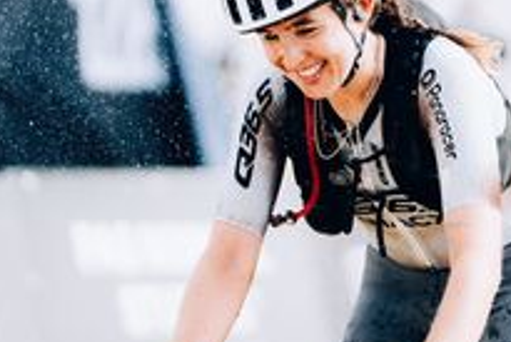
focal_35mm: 391
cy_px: 114
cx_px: 324
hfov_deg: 5.3
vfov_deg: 3.5
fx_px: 5554
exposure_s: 1/3200
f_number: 2.8
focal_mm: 200
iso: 400
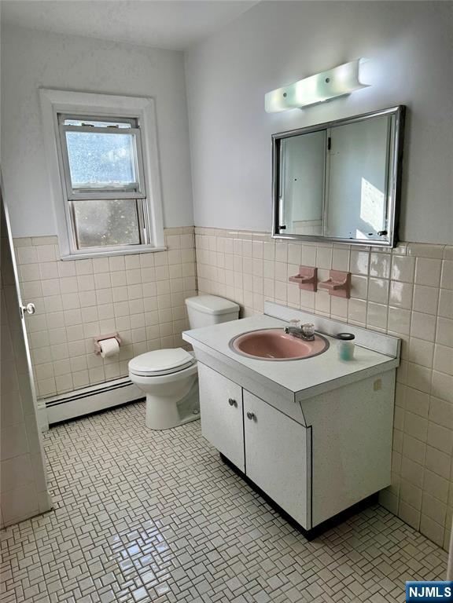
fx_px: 419
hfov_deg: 56.8
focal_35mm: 24
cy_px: 302
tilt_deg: -13.5
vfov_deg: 71.6
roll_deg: +3.3
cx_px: 226
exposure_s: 1/567
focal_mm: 6.76
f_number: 1.78
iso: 80
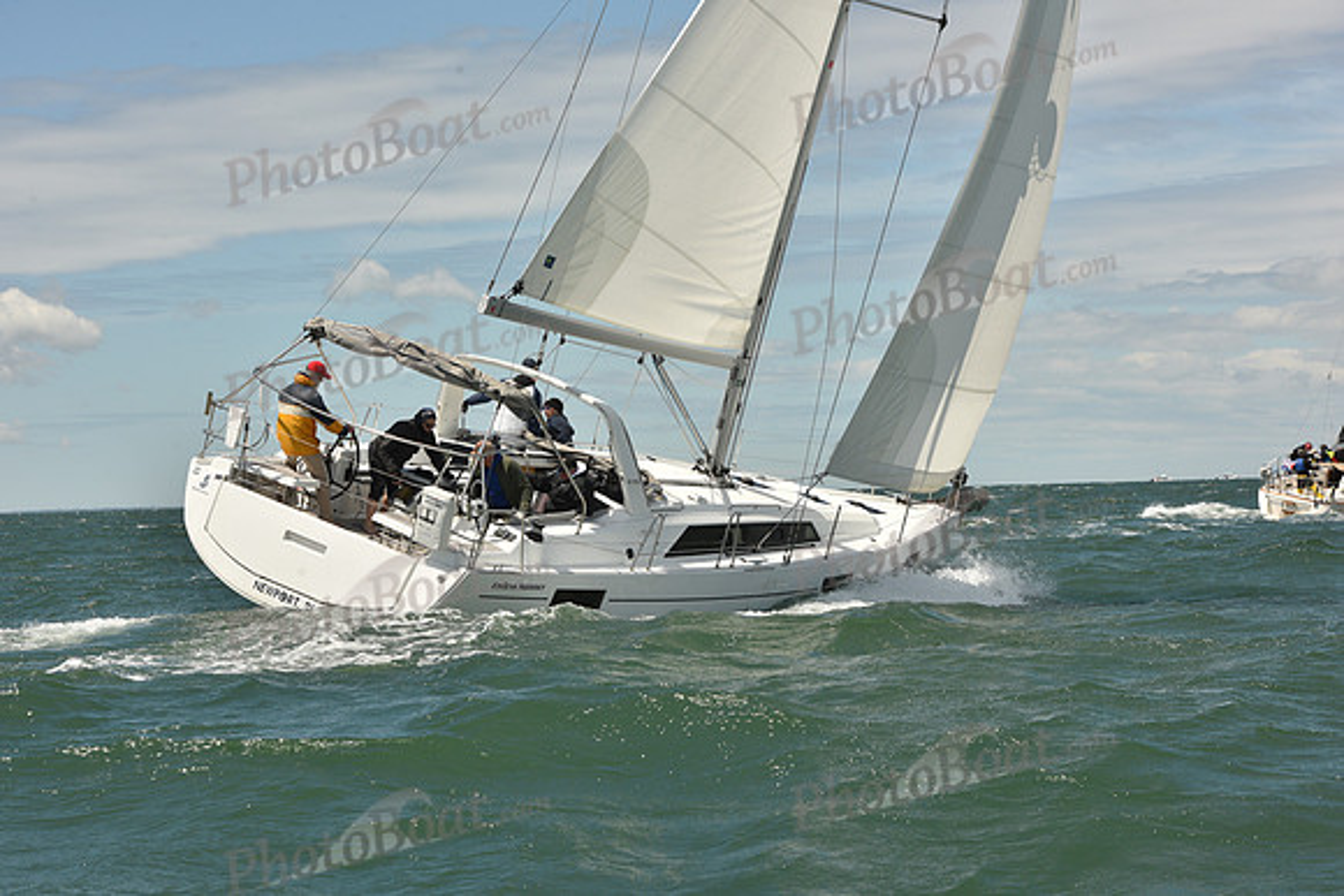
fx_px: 3921
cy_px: 448
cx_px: 672
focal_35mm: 105
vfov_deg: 13.0
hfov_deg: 19.5
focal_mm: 105
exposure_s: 1/800
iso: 320
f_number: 11
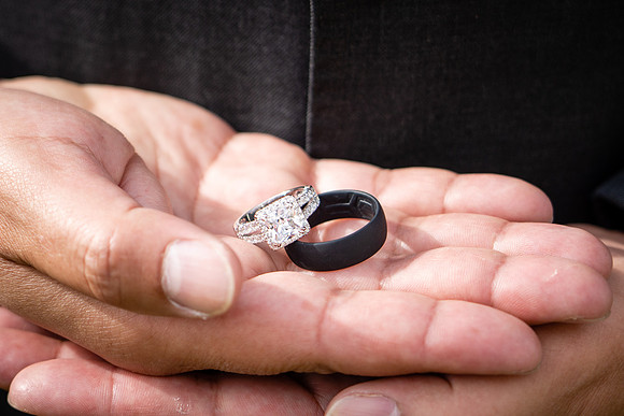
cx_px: 227
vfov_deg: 7.5
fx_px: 3185
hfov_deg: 11.2
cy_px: 217
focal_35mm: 184
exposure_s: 1/500
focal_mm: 105
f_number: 4
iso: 200
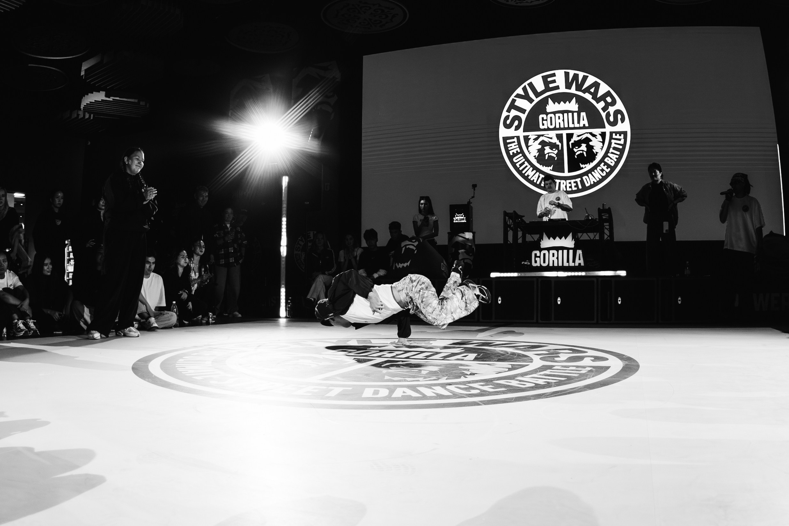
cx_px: 401
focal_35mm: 26
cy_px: 278
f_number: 2.8
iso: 3200
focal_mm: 15
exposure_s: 1/800
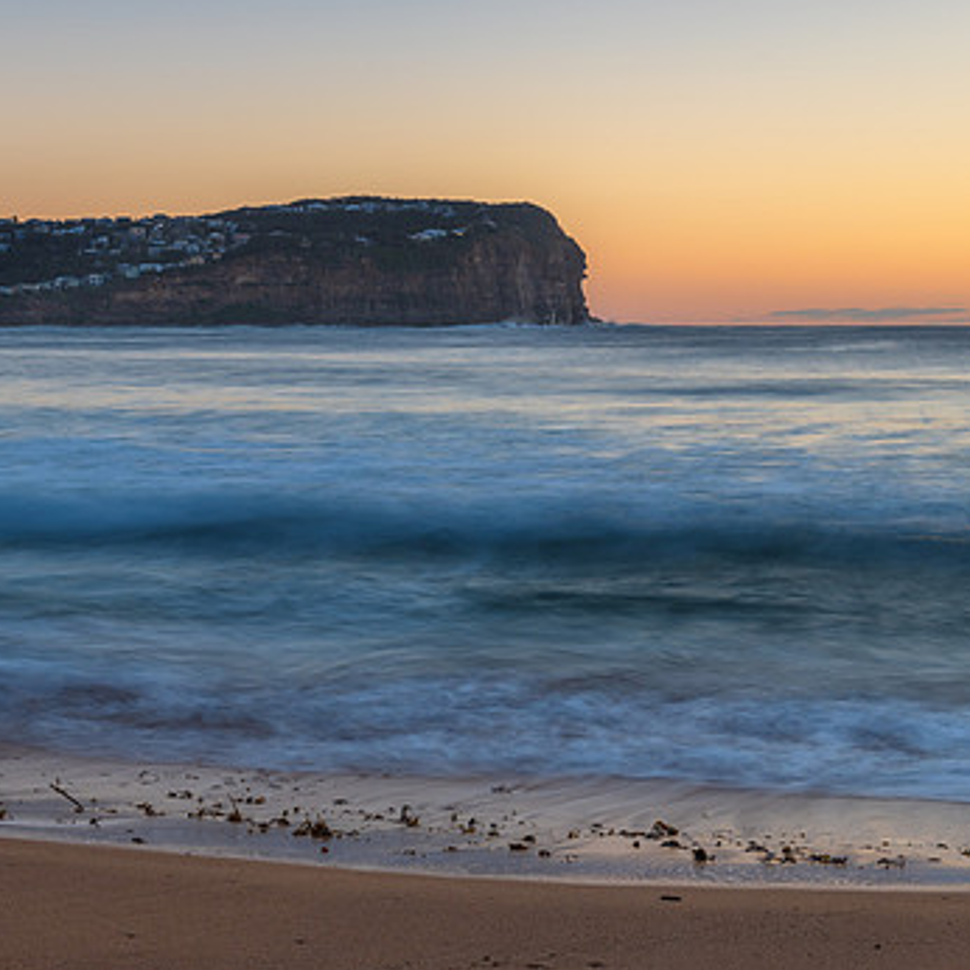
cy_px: 447
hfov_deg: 23.6
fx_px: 2314
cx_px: 409
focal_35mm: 73
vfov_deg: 23.7
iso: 100
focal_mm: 50
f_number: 8
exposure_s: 2.5
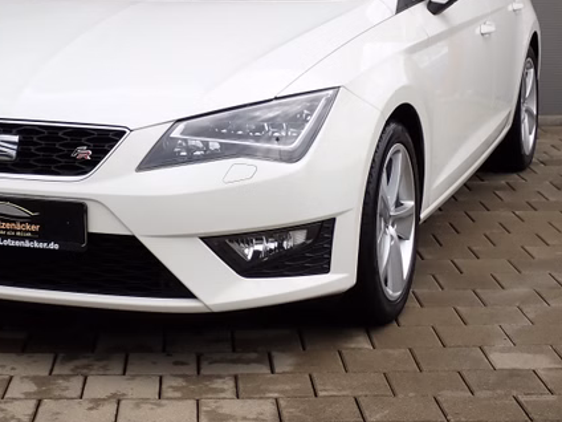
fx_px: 1348
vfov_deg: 17.5
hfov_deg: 23.5
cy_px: 42
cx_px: 194
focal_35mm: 83
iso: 100
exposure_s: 1/400
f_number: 4
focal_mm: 7.84
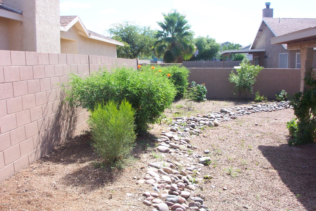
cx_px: 158
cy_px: 106
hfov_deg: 54.4
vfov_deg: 37.9
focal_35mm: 35
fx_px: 307
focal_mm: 7.5
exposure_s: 1/90
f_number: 9.5
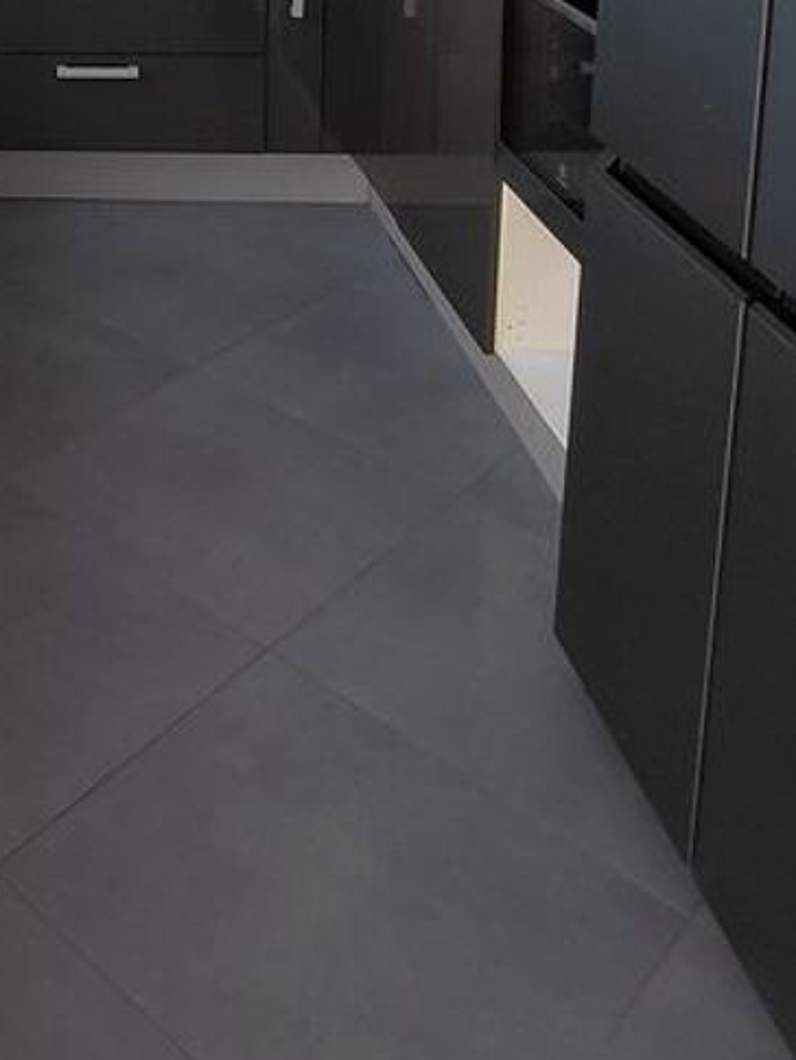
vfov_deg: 36.2
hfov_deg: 28.5
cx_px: -162
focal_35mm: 44
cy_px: -117
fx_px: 1348
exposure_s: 1/120
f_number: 2.2
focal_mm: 1.64
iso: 64
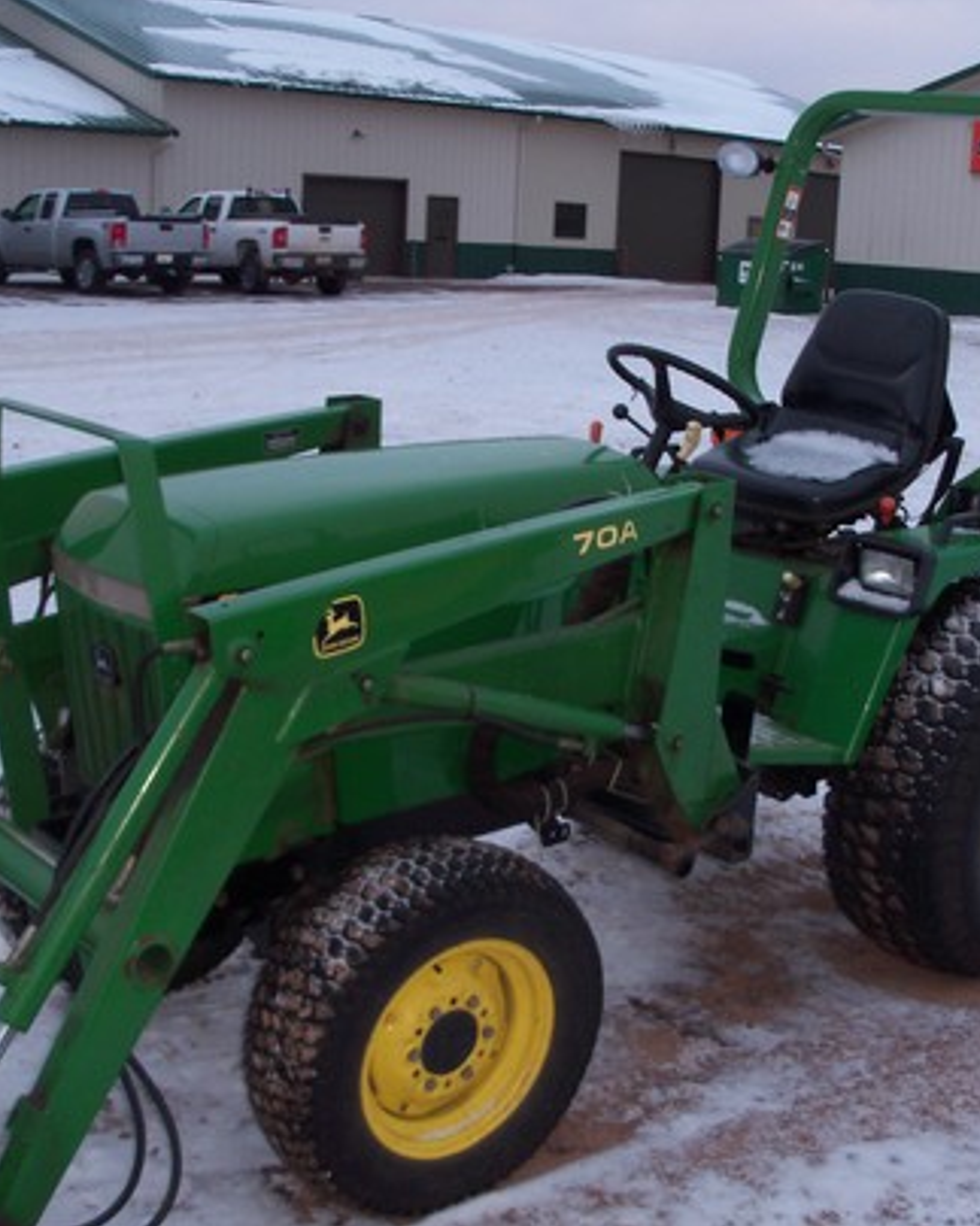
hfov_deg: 32.7
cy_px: 613
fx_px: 1668
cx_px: 555
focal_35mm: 46
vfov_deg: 40.3
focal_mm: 6.3
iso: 64
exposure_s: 1/60
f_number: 3
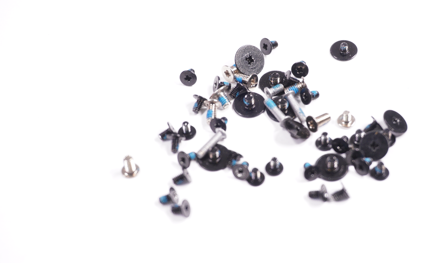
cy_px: 116
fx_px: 868
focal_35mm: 76
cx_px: 251
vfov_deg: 17.2
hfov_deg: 27.2
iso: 500
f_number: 5.6
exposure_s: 1/125
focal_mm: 41
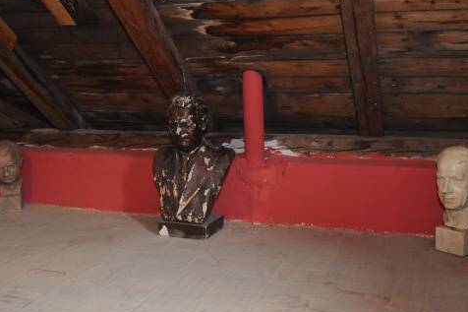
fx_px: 559
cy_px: 149
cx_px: 204
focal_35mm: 43
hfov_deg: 45.3
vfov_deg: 31.2
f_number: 8
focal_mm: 32
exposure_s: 1/30
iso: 4000
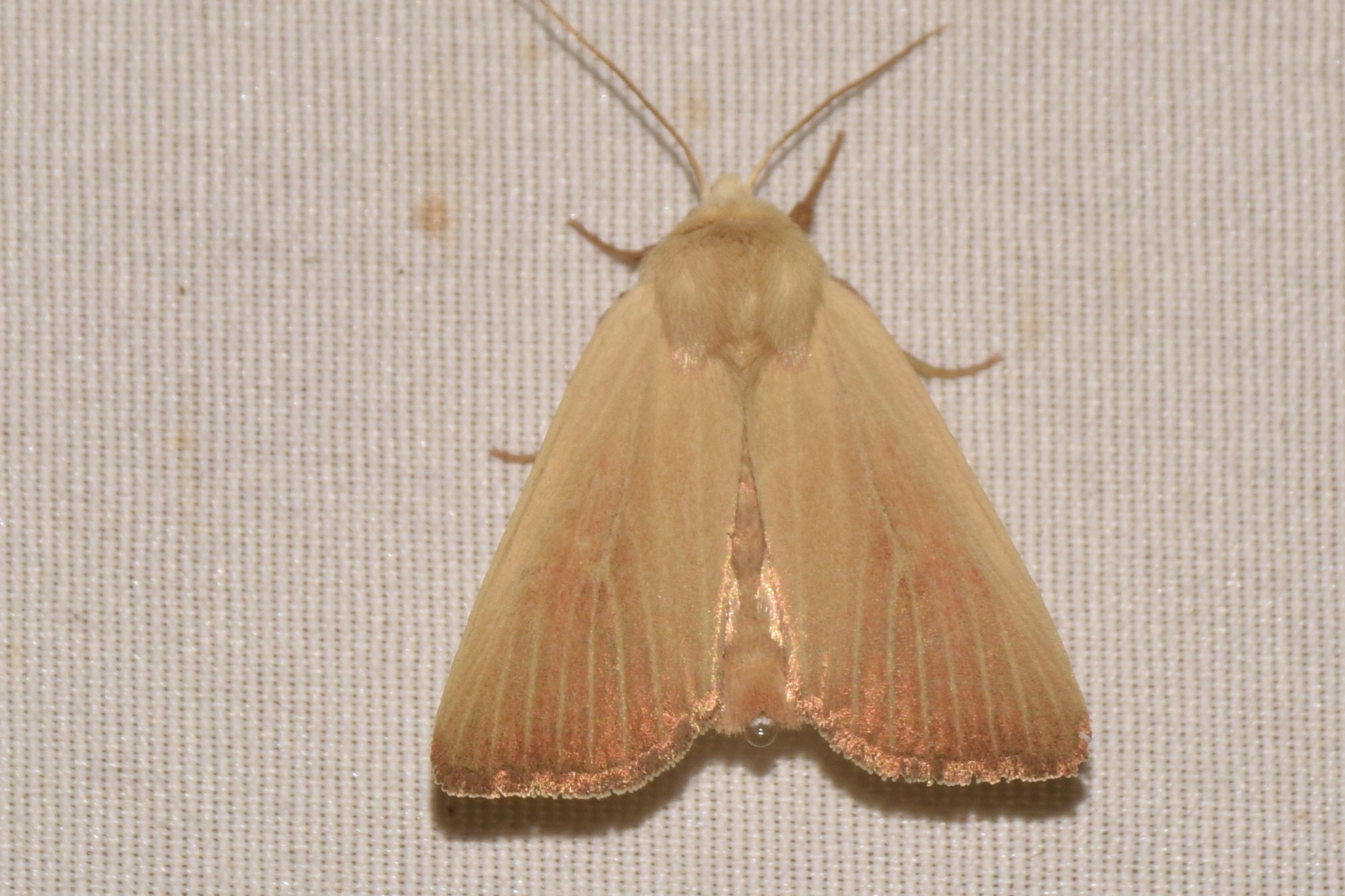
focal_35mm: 210
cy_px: 448
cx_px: 672
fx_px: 7845
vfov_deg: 6.5
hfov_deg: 9.8
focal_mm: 140
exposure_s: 1/160
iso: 125
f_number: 14
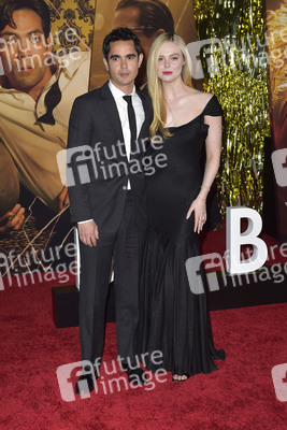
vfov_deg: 38.2
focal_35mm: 52
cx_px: 144
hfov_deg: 26.0
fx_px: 621
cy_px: 215
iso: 640
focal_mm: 52
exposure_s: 1/250
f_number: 6.3
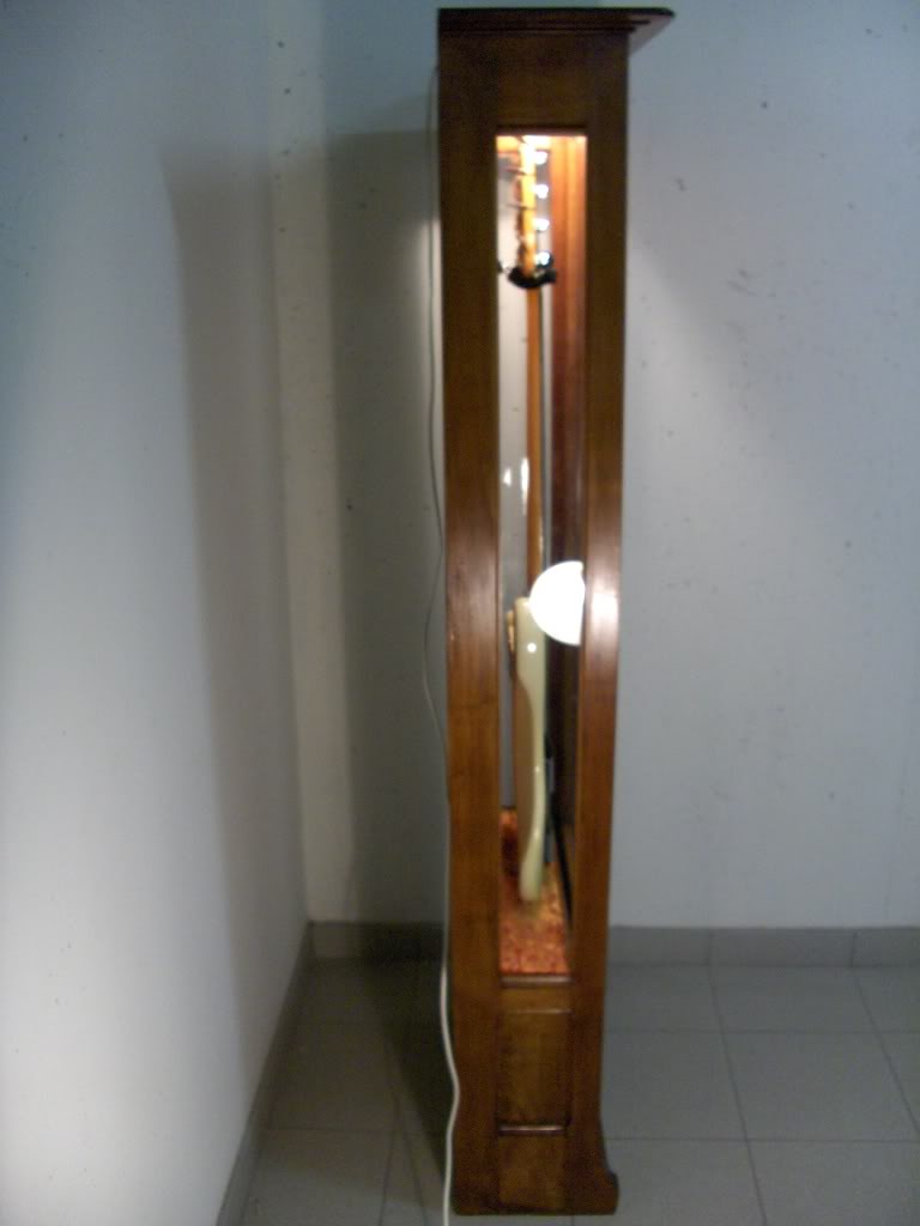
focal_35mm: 35
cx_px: 460
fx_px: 1240
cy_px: 613
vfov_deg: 52.6
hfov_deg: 40.7
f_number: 2.6
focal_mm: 5.8
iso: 200
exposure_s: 1/32.2
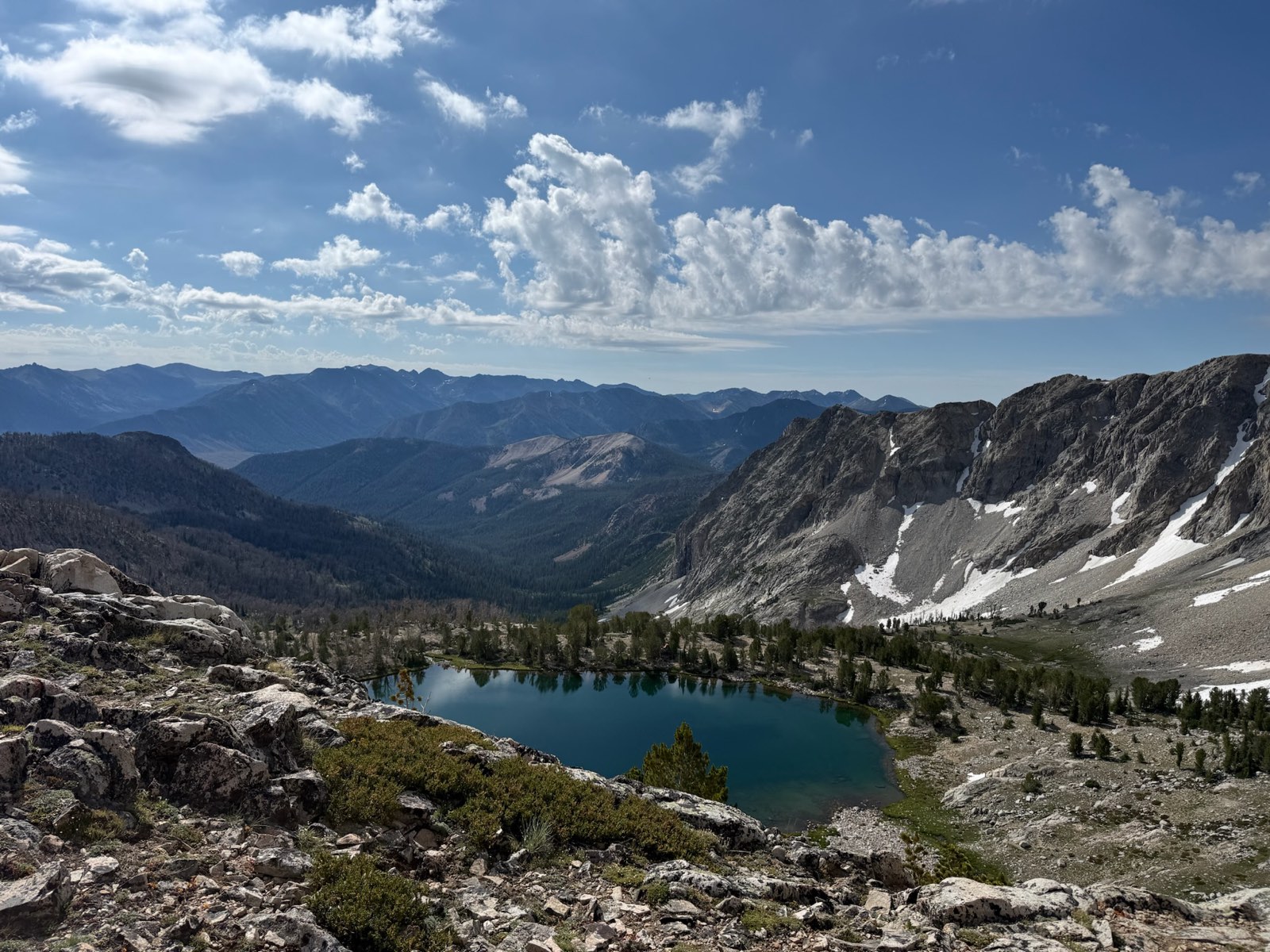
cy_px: 476
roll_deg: -2.0
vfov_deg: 56.8
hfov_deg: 71.6
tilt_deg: -5.7
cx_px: 635
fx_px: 881
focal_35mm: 24
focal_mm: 6.76
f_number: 1.78
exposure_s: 1/11905
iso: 80
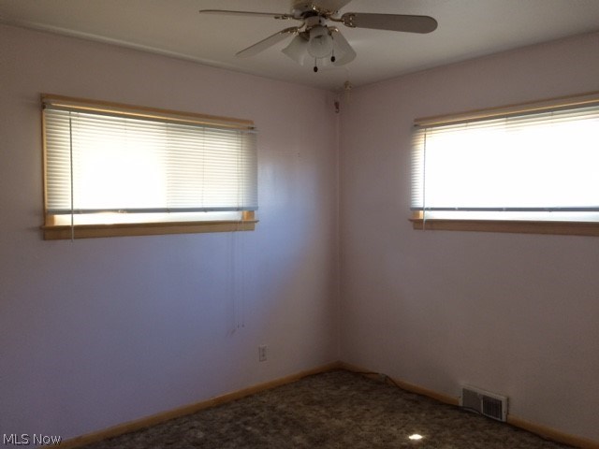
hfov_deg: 61.7
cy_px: 224
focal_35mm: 29
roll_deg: +1.0
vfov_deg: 48.2
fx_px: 502
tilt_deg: -1.8
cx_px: 300
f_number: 2.2
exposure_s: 1/30
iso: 80
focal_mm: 4.15
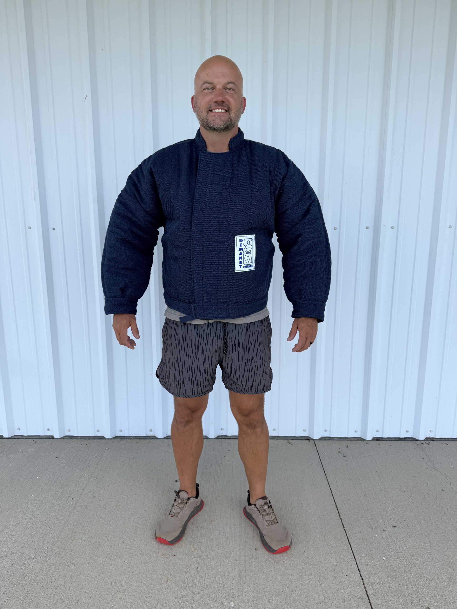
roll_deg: -0.1
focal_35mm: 24
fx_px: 422
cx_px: 228
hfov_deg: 56.8
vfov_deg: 71.6
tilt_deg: -12.5
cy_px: 304
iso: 80
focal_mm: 6.76
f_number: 1.78
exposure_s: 1/765
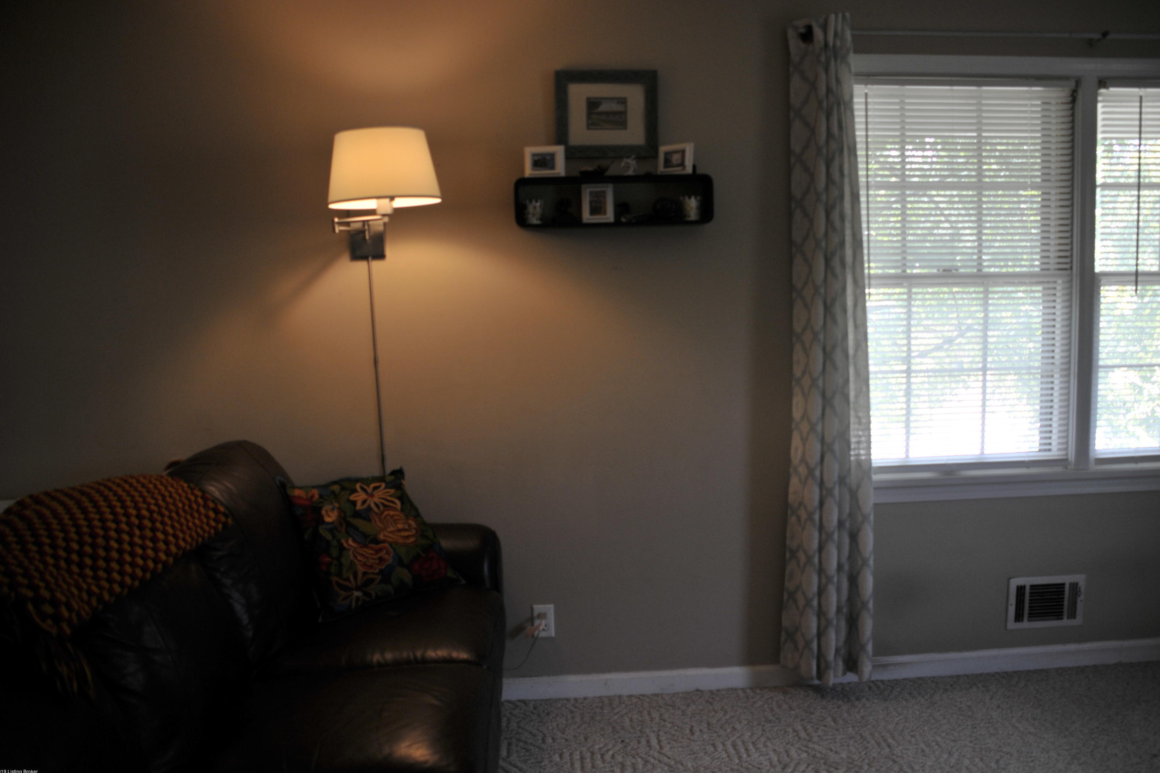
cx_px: 591
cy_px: 397
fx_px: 902
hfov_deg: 65.5
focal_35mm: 28
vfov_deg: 46.4
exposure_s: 1/50
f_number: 3.5
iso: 250
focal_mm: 18
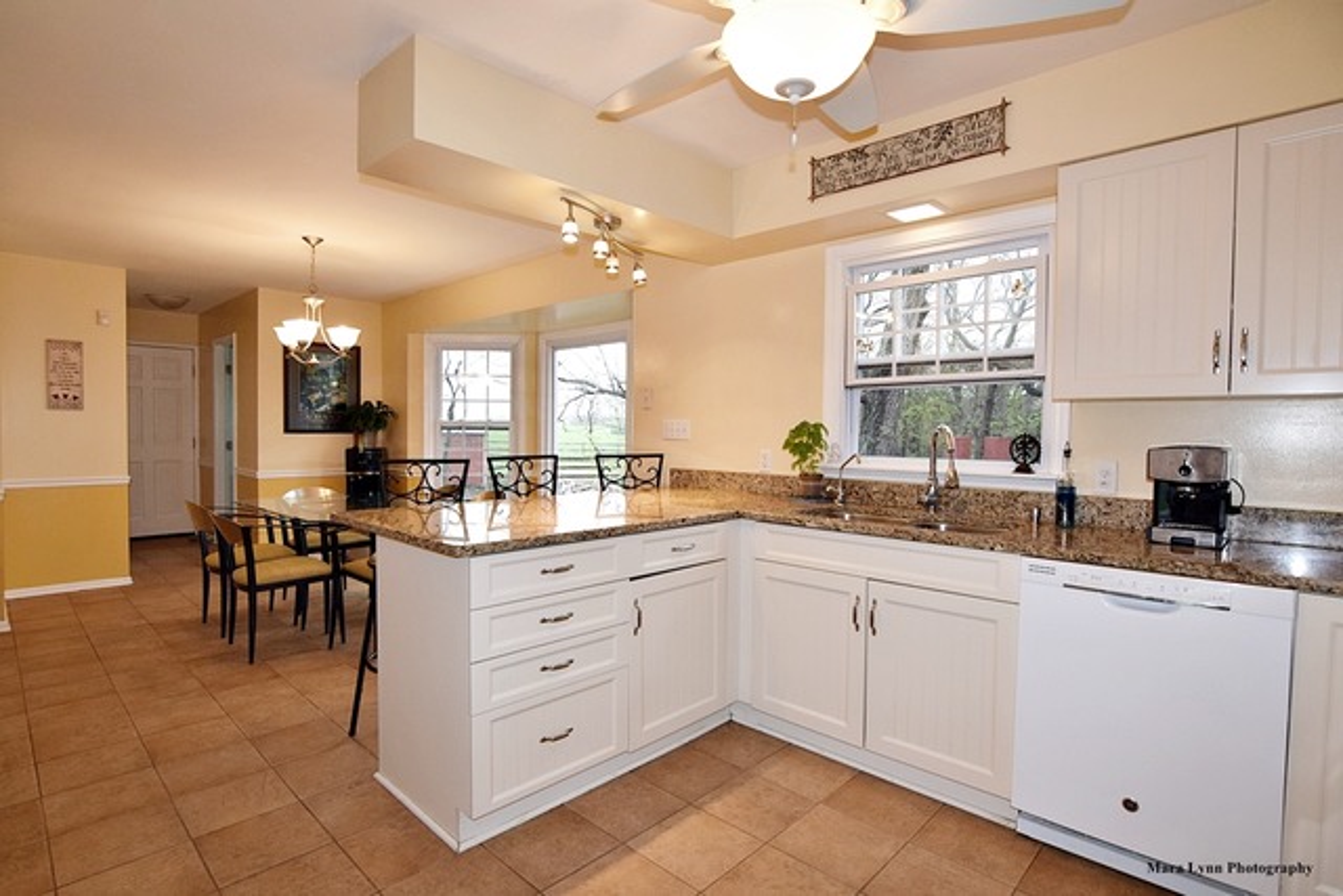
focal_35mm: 16
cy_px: 448
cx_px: 672
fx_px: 616
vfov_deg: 72.1
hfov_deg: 95.0
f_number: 5
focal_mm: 11
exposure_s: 1/100
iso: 640
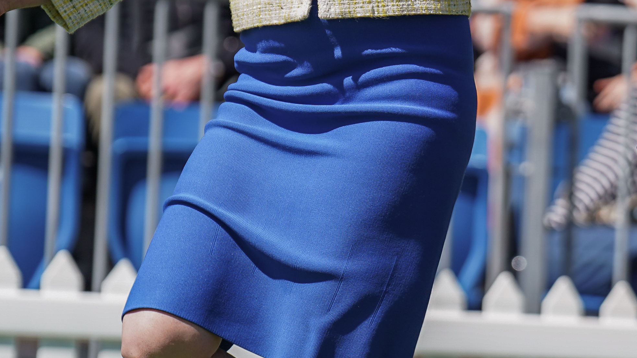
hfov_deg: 5.0
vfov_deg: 2.8
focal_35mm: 433
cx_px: 870
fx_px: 7313
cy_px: 168
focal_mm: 135
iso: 125
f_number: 3.2
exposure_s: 1/1600
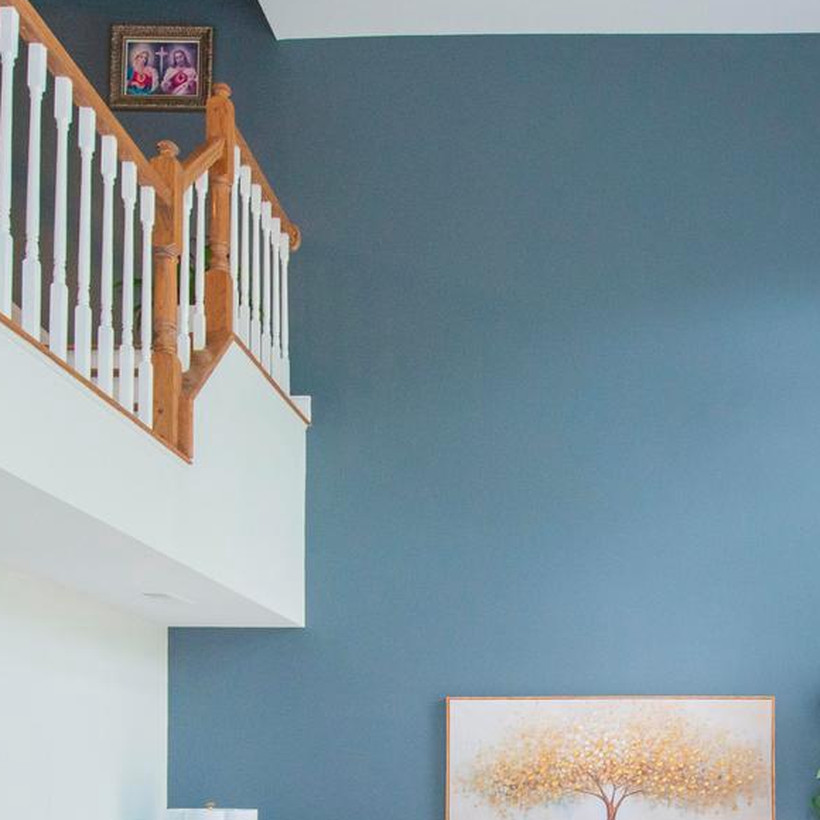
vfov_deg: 33.9
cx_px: 393
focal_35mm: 42
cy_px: 936
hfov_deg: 40.0
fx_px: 1126
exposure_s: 1/100
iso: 1250
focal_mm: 14
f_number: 7.1
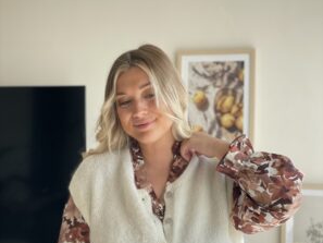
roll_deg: +0.0
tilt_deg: -1.9
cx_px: 162
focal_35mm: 70
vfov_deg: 20.9
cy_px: 181
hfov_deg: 27.8
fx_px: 653
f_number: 2
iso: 32
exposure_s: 1/353
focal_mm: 6
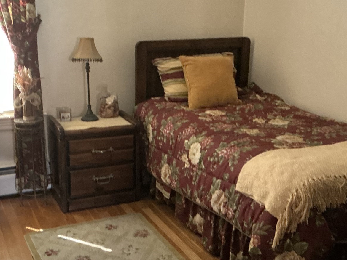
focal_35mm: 49
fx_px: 491
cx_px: 162
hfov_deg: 38.9
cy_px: 127
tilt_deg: -14.8
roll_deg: -0.5
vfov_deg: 29.7
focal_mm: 3
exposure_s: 1/29
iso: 640
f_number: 1.8
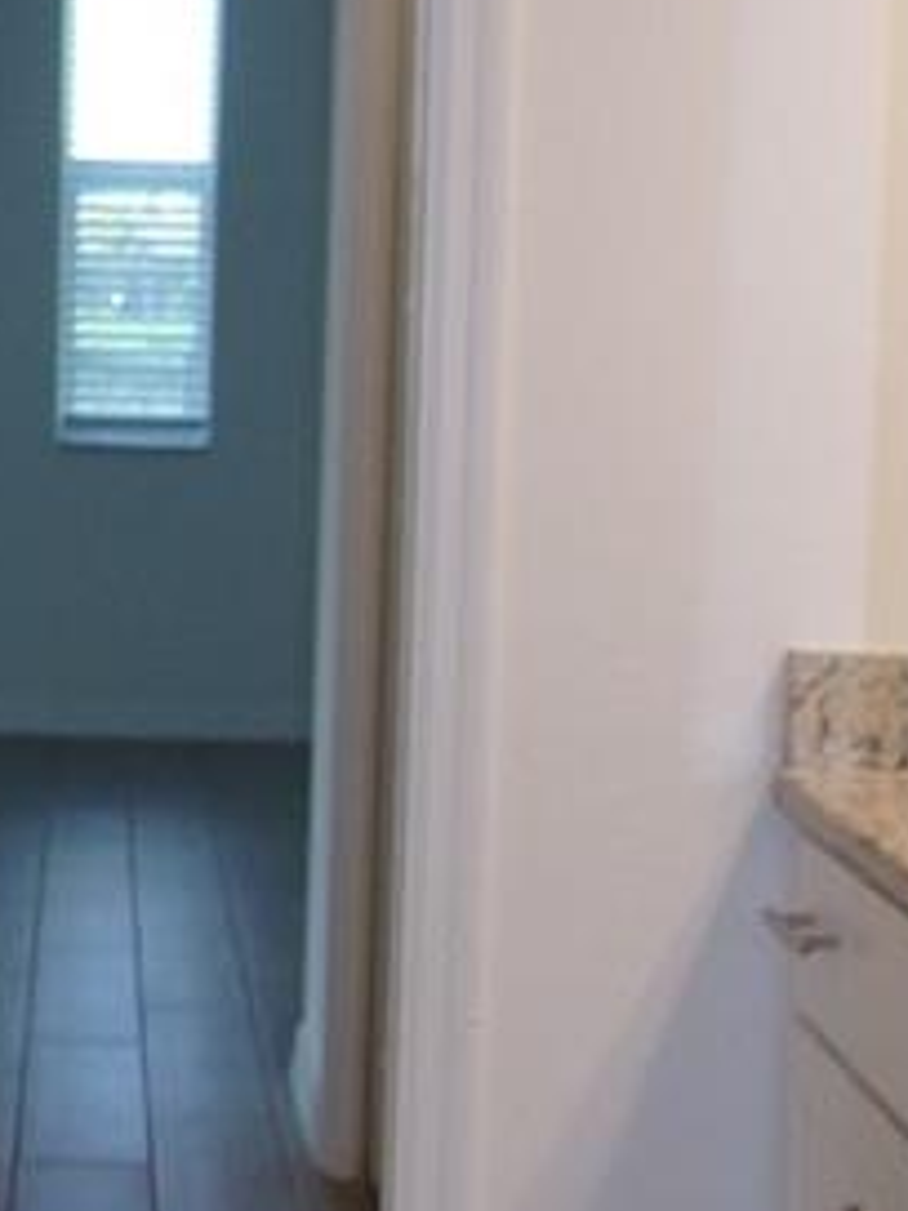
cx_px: 405
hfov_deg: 14.0
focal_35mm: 106
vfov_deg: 18.5
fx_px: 3707
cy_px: 748
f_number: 3
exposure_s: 1/45
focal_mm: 4.3
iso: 100
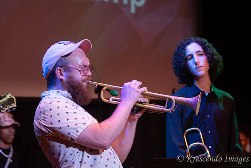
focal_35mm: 105
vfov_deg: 13.0
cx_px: 126
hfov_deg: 19.5
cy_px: 84
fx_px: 732
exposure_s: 1/200
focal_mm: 70
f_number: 2.8
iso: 800
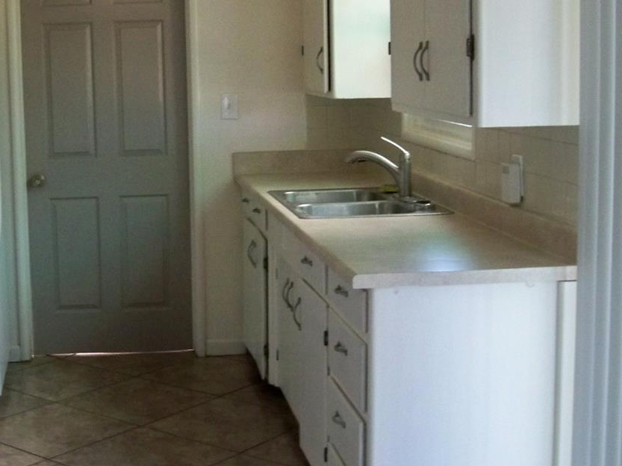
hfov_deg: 29.8
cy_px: 205
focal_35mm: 63
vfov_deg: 23.3
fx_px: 1132
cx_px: 101
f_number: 3.5
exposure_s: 1/30
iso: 400
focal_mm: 6.2
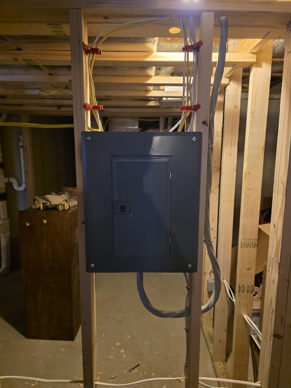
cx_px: 146
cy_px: 194
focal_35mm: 23
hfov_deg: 58.9
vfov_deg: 73.9
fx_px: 258
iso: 800
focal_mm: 6.3
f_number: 1.7
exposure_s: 1/120
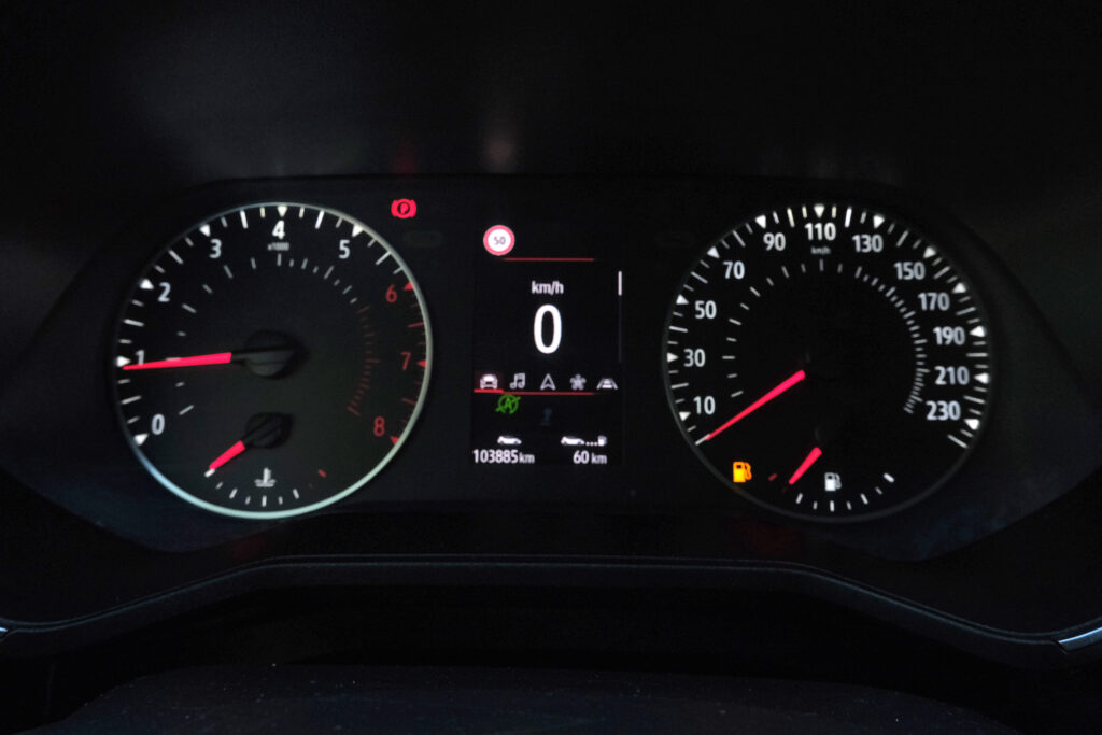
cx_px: 551
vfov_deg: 45.0
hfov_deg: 63.7
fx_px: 888
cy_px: 368
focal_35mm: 29
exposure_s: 1/250
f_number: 9
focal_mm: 19.2
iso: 2000
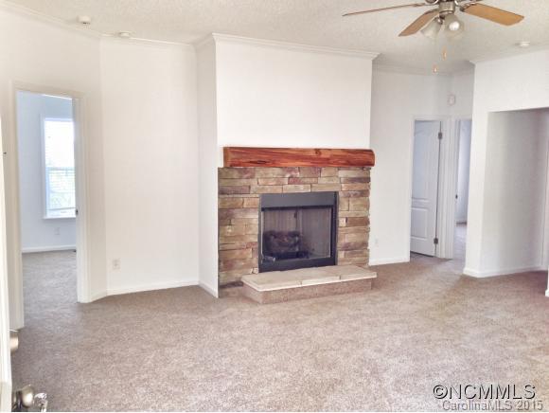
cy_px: 206
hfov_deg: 55.3
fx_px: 524
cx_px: 274
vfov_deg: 43.0
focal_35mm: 33
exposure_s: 1/20
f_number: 2.4
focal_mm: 4.12
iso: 80
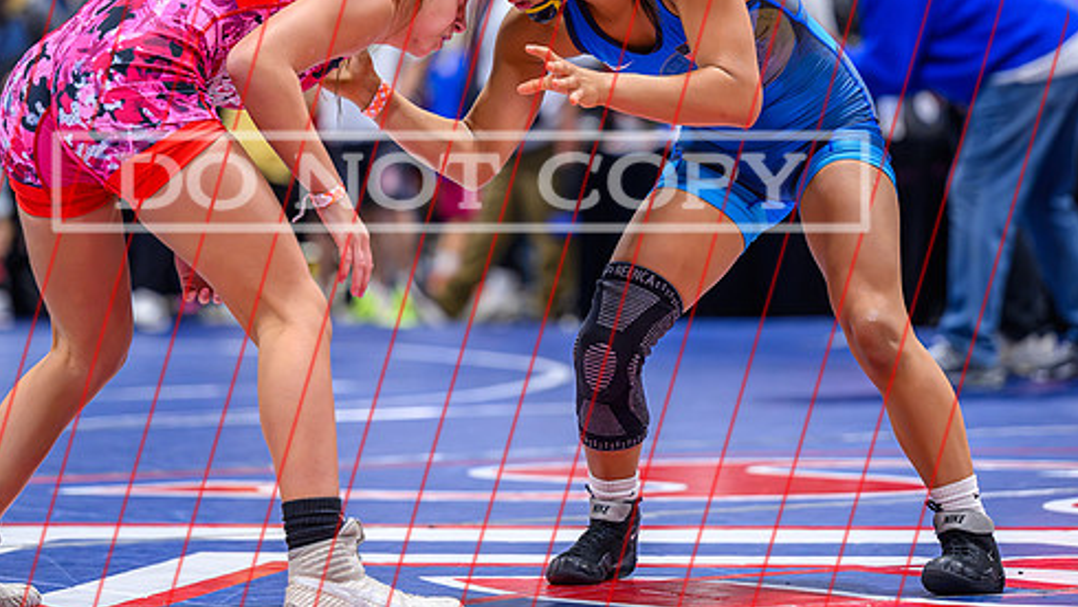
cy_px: 131
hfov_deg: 11.8
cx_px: 525
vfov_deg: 6.7
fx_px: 5204
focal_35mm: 182
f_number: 2.8
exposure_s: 1/800
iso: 4000
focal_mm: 125
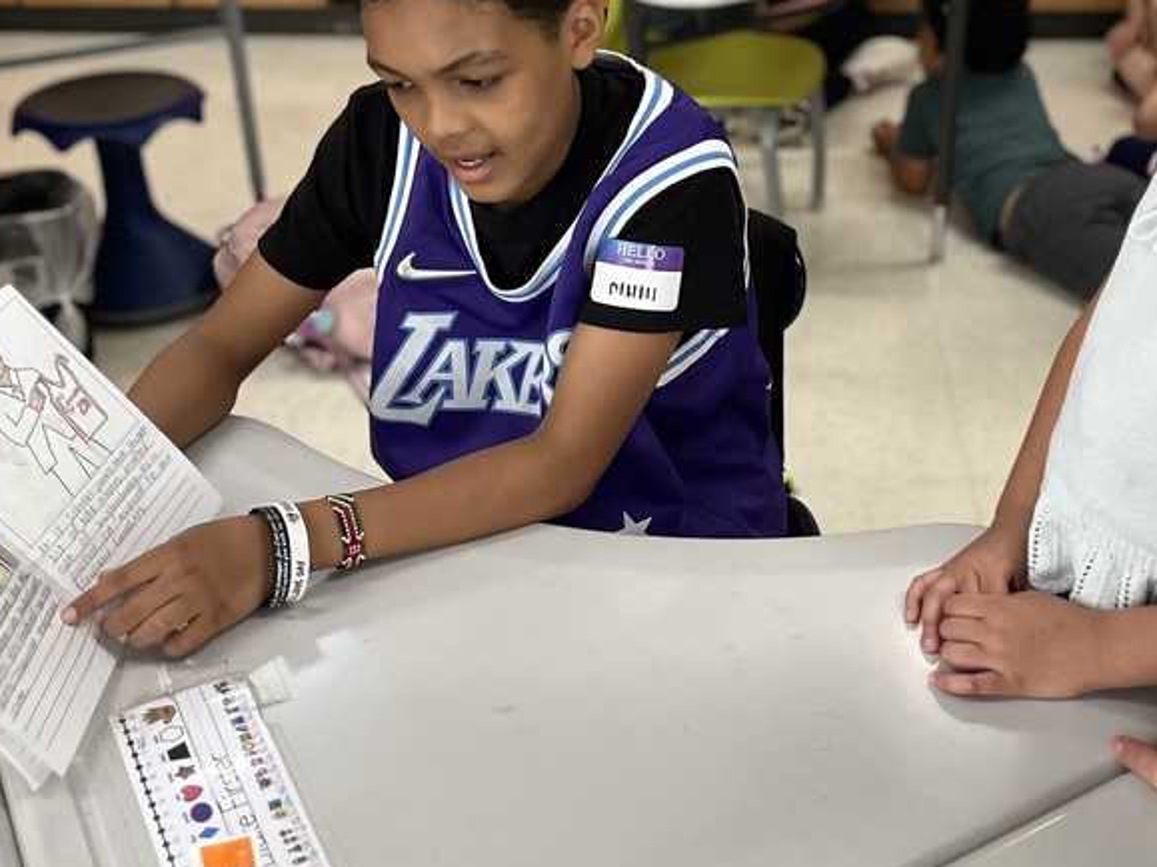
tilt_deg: -30.3
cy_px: 336
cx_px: 683
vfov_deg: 31.4
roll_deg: +0.3
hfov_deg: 41.1
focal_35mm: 46
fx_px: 1537
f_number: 1.6
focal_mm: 5.1
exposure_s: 1/60
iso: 400
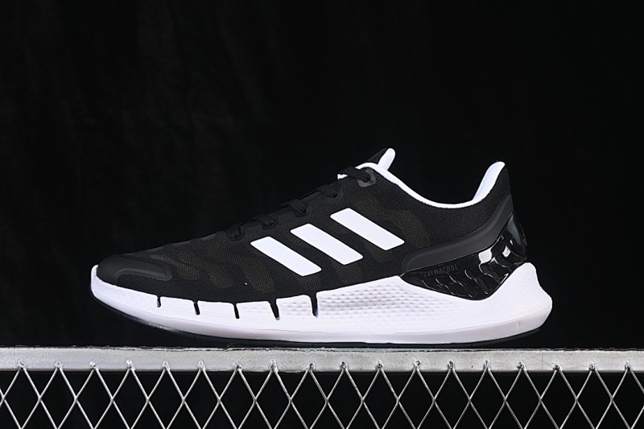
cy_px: 214
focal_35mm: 75
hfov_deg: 27.0
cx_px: 322
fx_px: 1341
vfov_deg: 18.2
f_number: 6.3
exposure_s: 1/60
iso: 160
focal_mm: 50
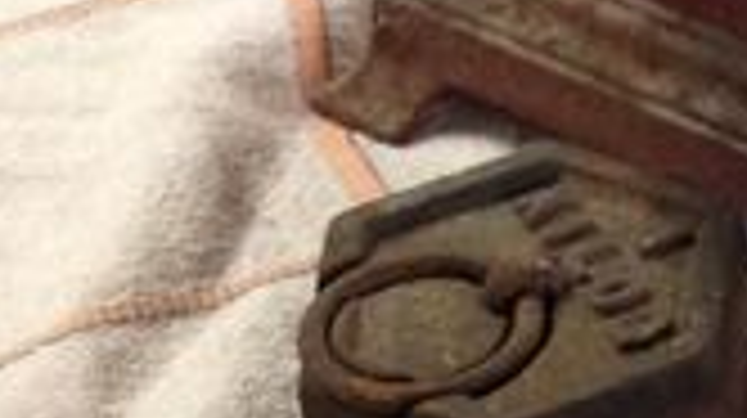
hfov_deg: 8.8
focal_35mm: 230
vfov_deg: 5.3
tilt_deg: -41.6
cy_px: 324
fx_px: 4551
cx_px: 1584
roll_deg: -0.5
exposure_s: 1/20
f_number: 2.4
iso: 125
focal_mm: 4.28
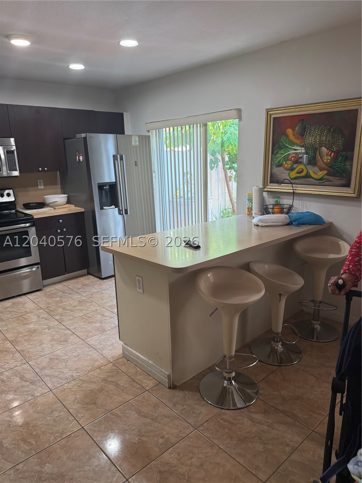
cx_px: 181
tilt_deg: -14.7
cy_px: 242
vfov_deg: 71.6
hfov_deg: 56.8
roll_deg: +2.0
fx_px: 335
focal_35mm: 24
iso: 160
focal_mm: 6.76
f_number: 1.78
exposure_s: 1/132
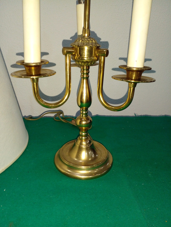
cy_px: 114
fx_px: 178
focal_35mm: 27
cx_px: 86
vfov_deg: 65.3
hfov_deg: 51.4
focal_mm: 3.6
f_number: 1.9
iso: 125
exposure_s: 1/50
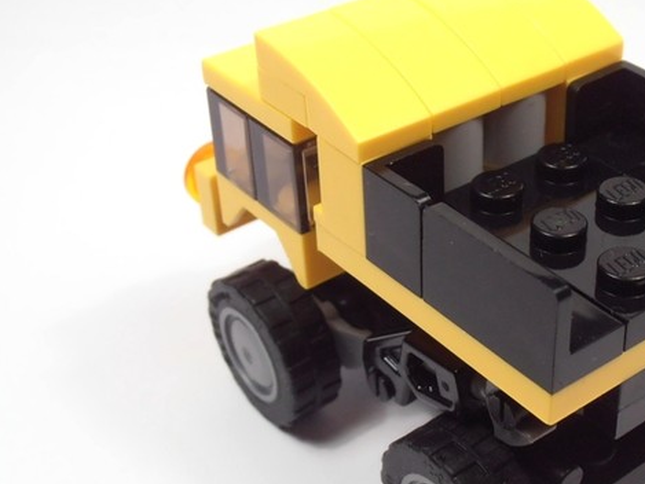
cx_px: 492
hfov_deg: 27.0
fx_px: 1323
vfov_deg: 20.7
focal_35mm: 71
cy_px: 258
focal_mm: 6.61
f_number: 3.9
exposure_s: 1/60
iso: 80
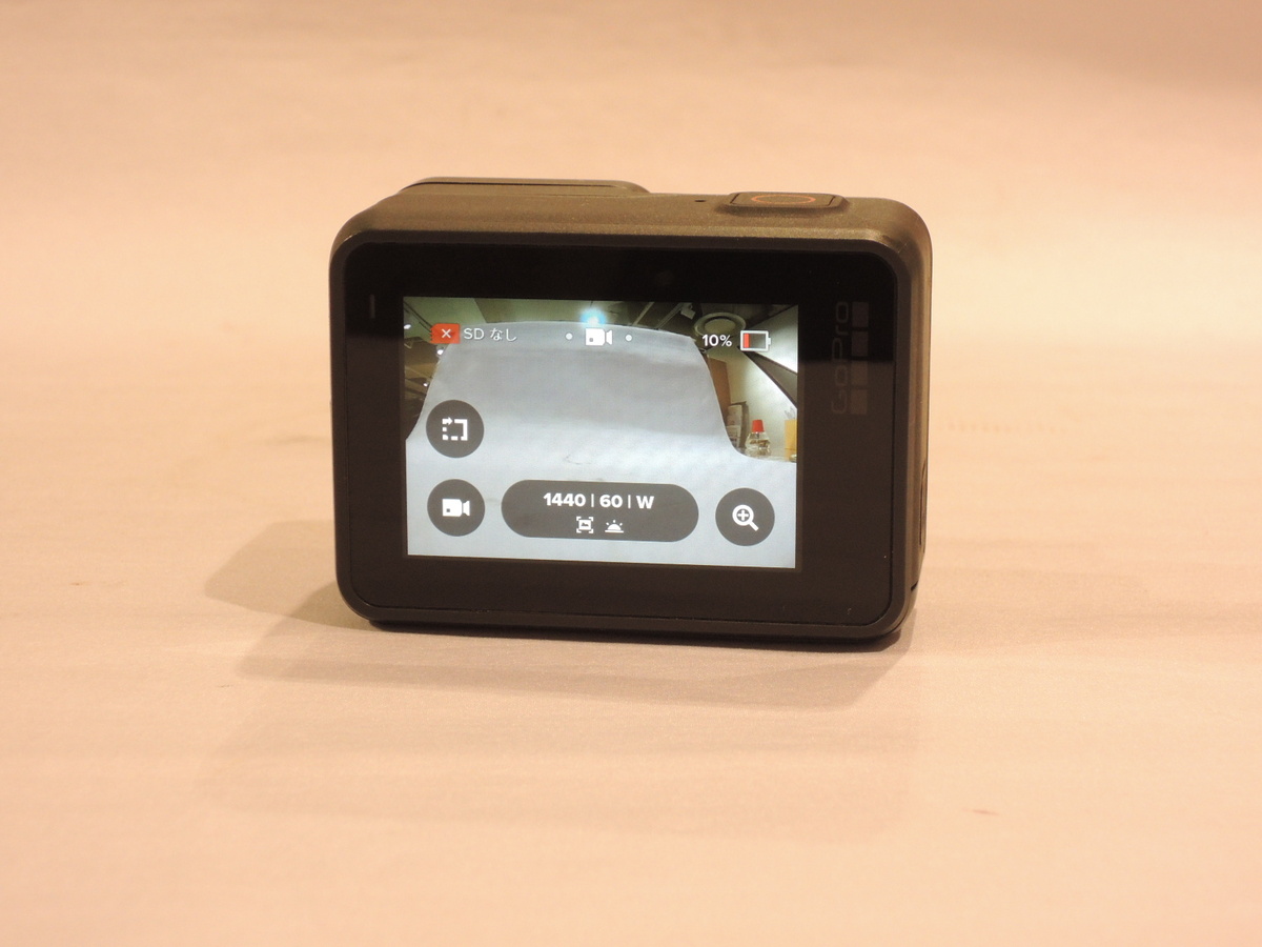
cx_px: 631
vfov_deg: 17.4
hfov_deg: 23.0
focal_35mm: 85
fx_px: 3099
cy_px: 474
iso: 400
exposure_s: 1/60
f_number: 5
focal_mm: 15.2
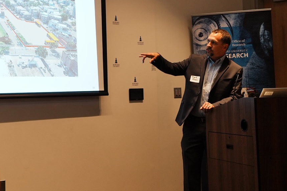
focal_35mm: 75
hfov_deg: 26.7
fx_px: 598
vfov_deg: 18.1
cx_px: 80
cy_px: 61
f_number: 4
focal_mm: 40
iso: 1000
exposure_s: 1/200
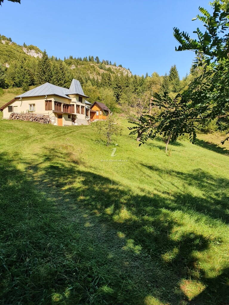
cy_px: 152
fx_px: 229
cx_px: 114
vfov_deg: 67.3
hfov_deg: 53.1
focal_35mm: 26
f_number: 2.4
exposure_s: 1/832
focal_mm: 4.32
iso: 50
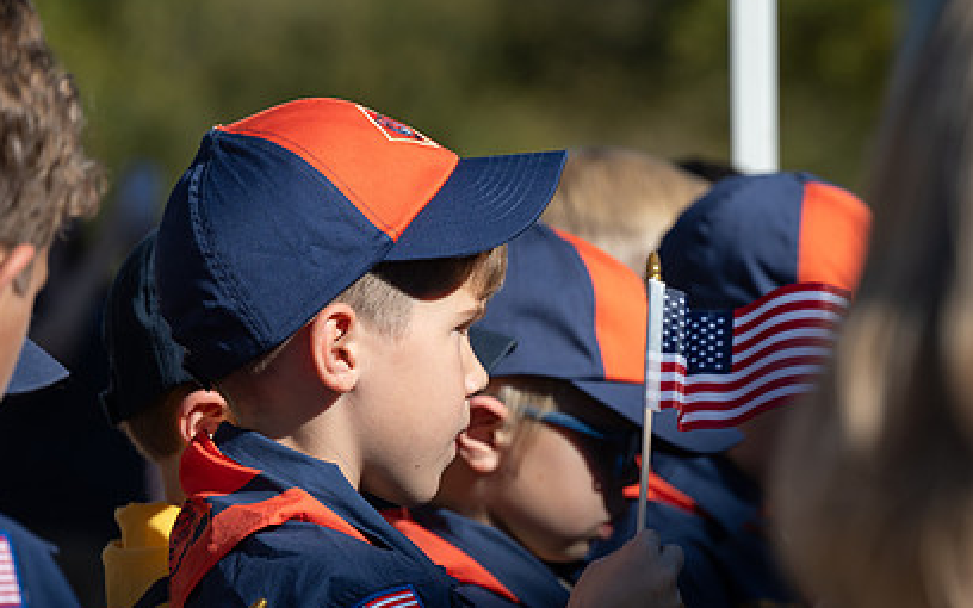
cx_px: 608
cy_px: 302
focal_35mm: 290
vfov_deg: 4.5
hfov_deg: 7.2
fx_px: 7690
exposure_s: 1/500
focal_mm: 200
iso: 110
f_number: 6.3
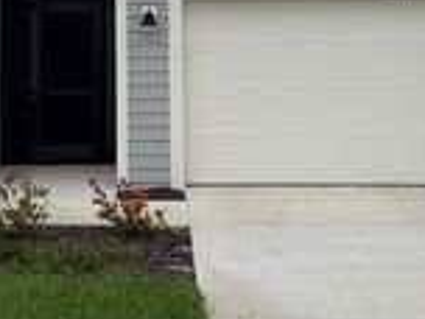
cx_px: 131
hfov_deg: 24.6
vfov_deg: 18.2
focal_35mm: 79
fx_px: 970
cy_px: -7
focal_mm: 6.76
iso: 80
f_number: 1.78
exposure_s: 1/5714
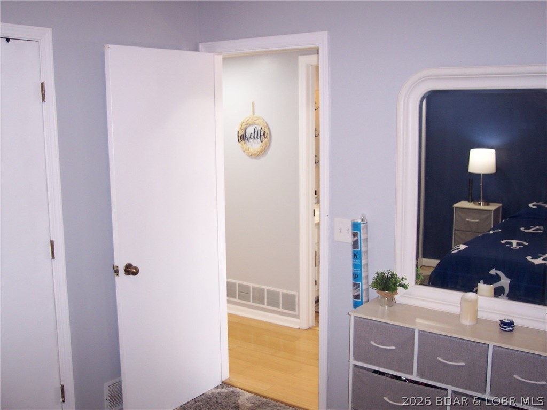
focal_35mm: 38
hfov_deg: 49.0
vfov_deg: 37.7
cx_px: 274
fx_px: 600
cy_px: 205
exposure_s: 1/30
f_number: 2.8
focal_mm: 8
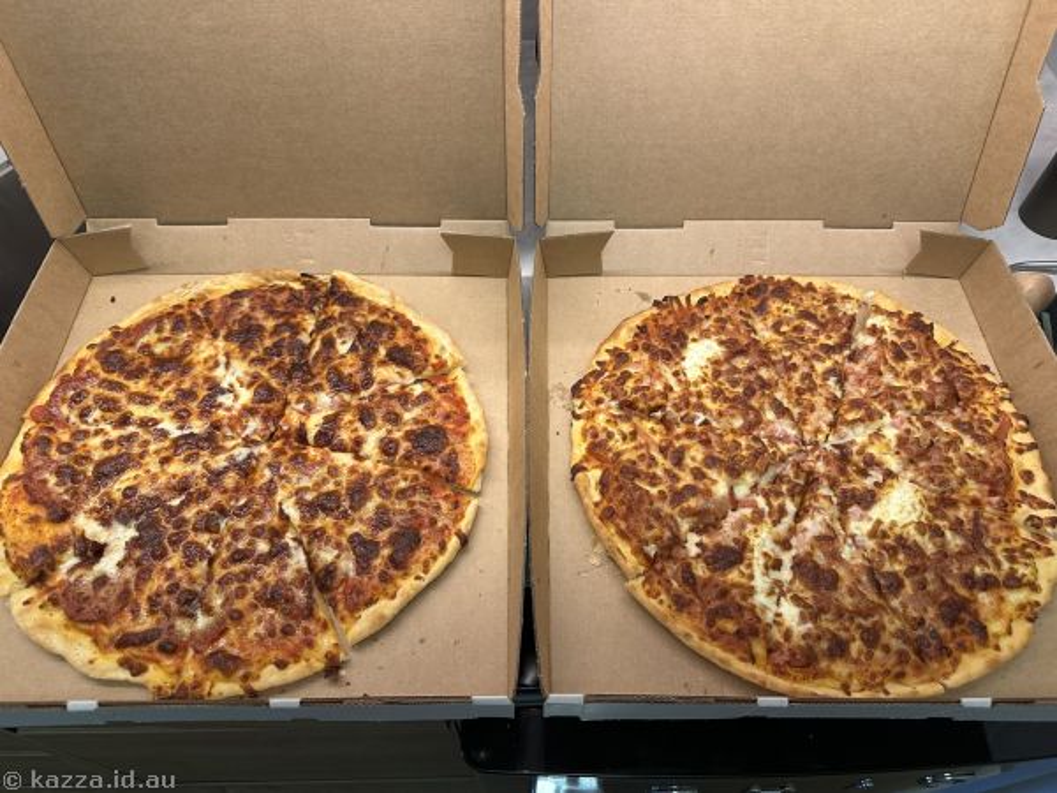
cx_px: 528
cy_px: 396
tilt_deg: -55.2
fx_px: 733
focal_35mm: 24
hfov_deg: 71.6
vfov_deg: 56.8
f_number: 1.78
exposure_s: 1/50
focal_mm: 6.86
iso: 200
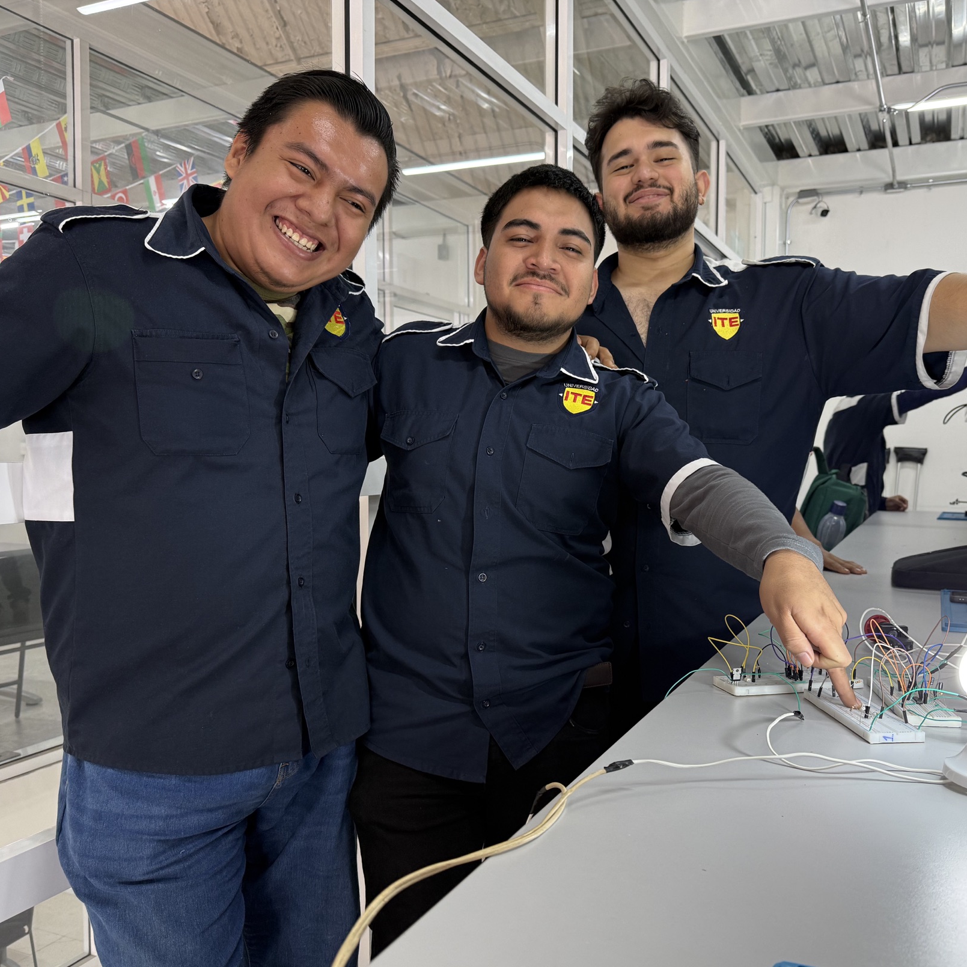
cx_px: 553
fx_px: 917
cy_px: 492
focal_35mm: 29
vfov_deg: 55.6
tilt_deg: -2.2
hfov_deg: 55.4
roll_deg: +0.1
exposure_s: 1/60
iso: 125
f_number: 1.78
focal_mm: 6.76
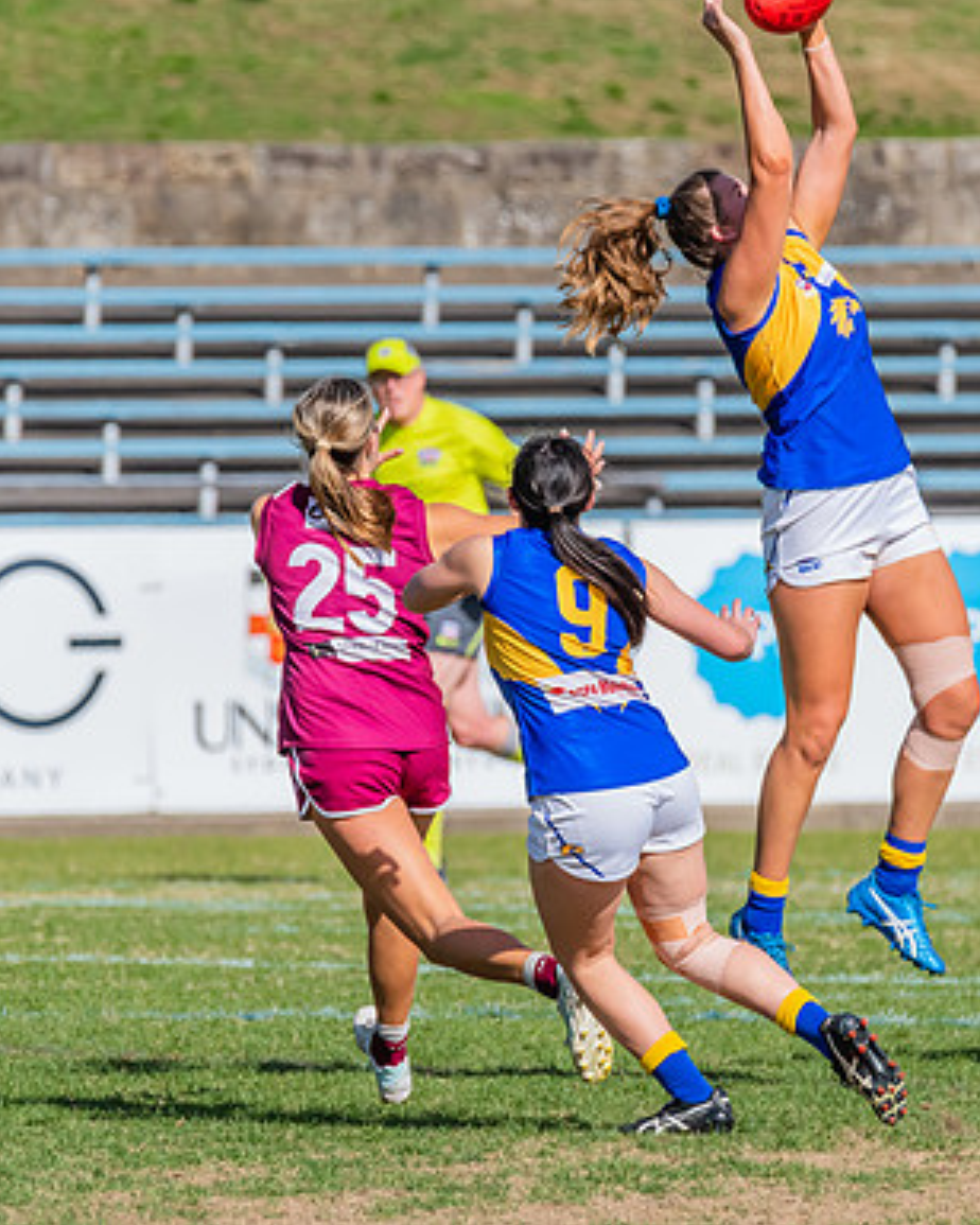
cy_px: 679
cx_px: 582
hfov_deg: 1.7
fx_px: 32702
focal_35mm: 902
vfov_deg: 2.1
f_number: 13
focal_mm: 550
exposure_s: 1/1600
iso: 800
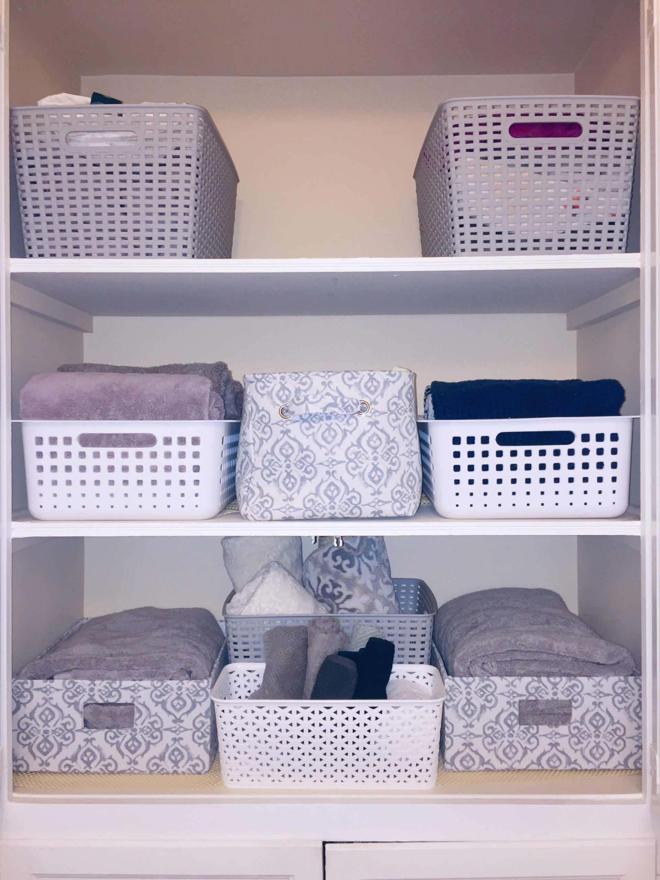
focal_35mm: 29
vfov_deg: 61.7
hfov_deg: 48.2
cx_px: 330
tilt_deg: -0.7
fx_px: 737
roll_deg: +0.0
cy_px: 440
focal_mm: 4.15
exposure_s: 1/30
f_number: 2.2
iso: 80
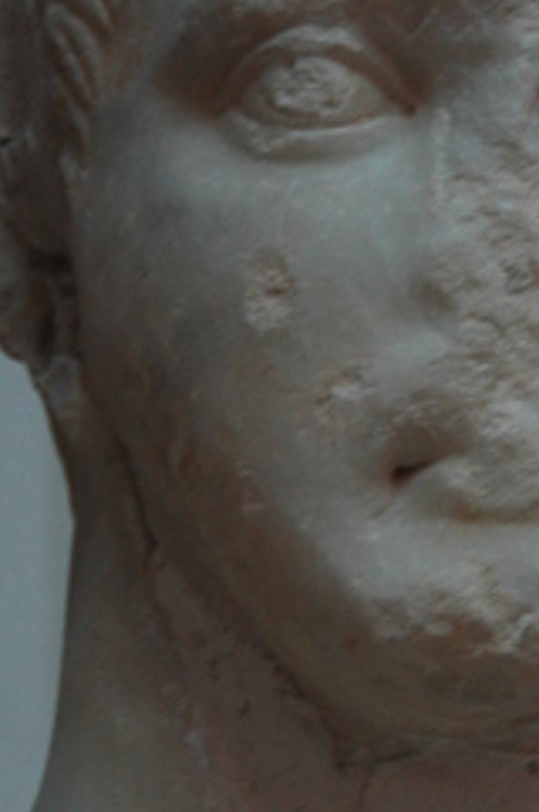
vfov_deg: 7.2
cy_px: 490
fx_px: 6486
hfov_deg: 4.7
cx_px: 579
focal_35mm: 288
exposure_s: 1/13
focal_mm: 70
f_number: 5
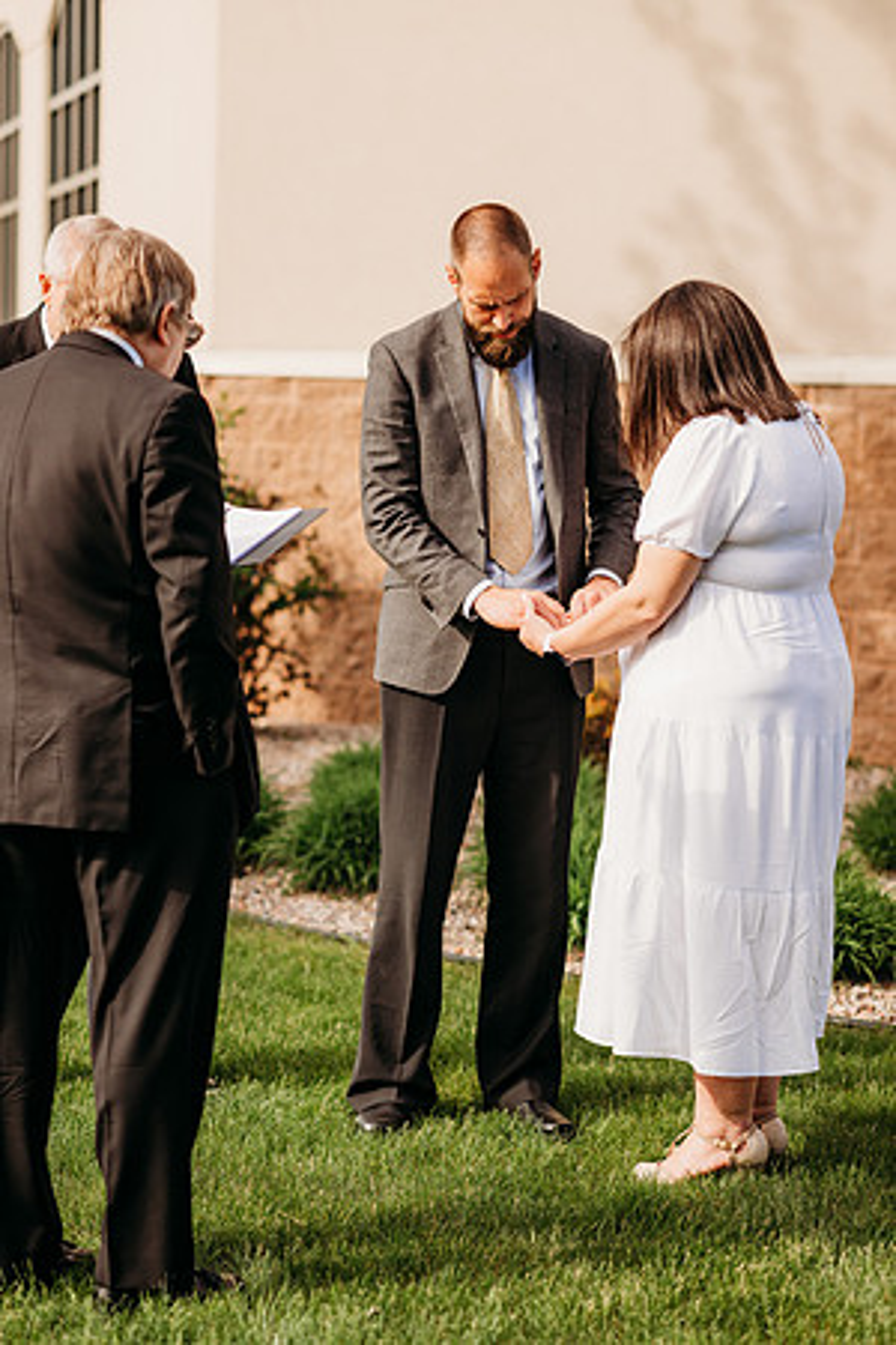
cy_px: 672
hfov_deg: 16.1
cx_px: 448
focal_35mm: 85
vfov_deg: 23.9
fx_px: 3173
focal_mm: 85
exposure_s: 1/2500
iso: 200
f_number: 2.8
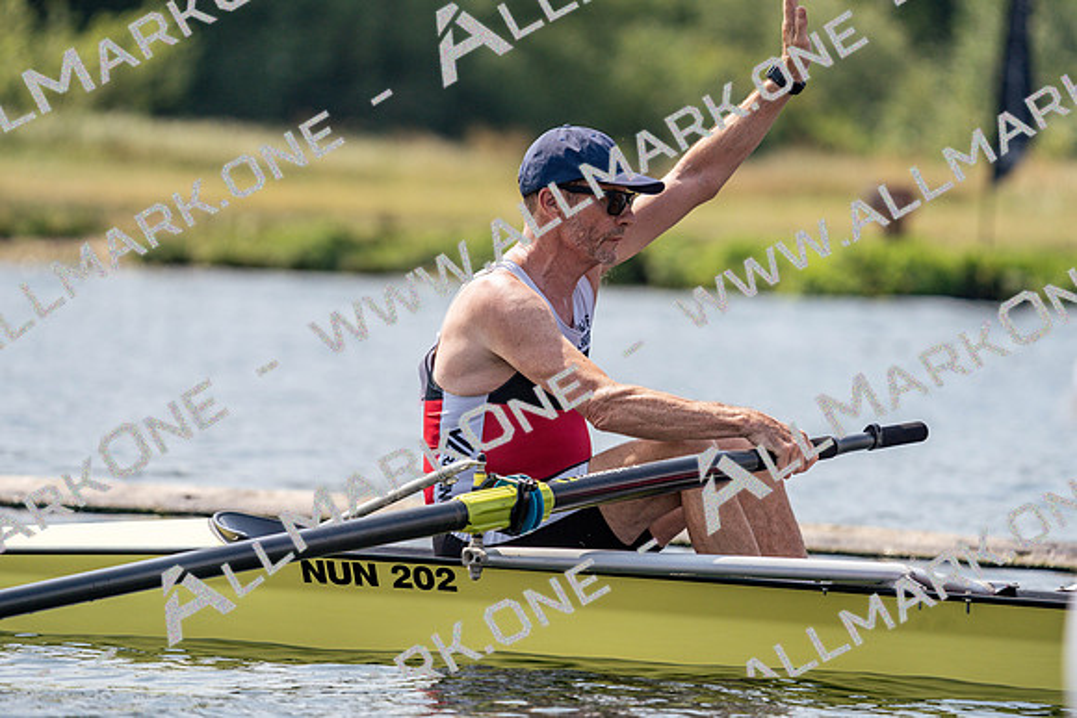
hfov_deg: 5.6
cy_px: 359
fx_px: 10922
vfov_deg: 3.8
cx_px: 538
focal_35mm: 365
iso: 250
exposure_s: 1/1600
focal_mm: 365
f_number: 6.3
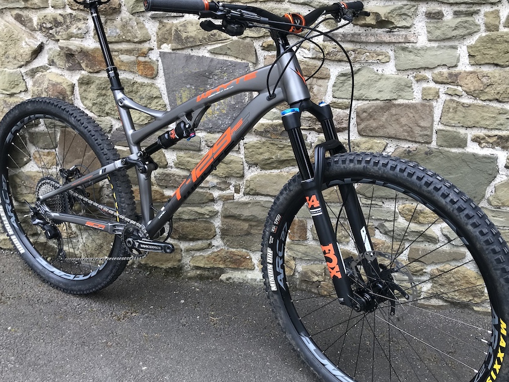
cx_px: 278
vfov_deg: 41.8
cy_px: 193
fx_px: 500
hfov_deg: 53.9
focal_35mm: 34
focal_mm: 3.99
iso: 20
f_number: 1.8
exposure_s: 1/105
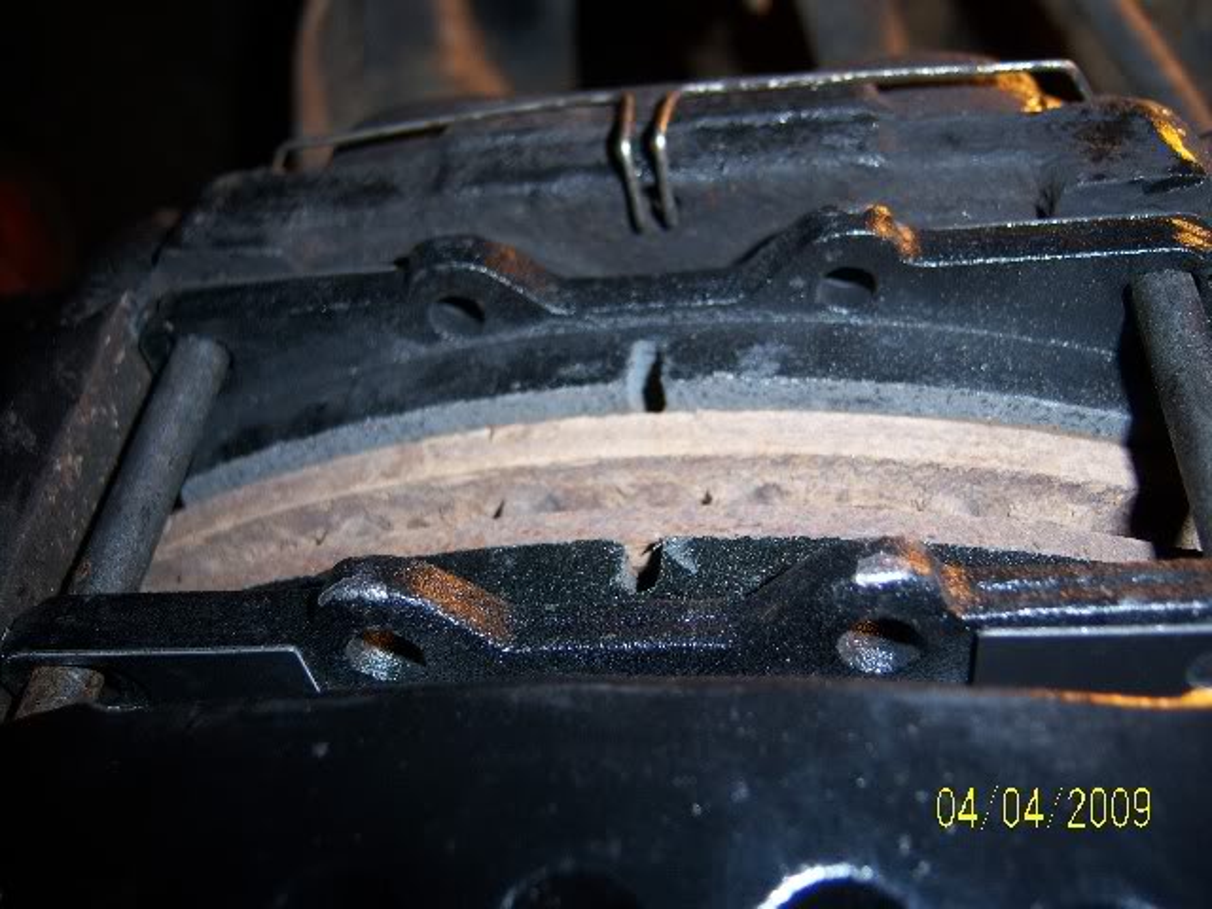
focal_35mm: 36
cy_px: 454
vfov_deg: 39.7
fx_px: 1260
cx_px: 606
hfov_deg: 51.4
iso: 80
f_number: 2.8
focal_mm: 7.5
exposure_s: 1/60
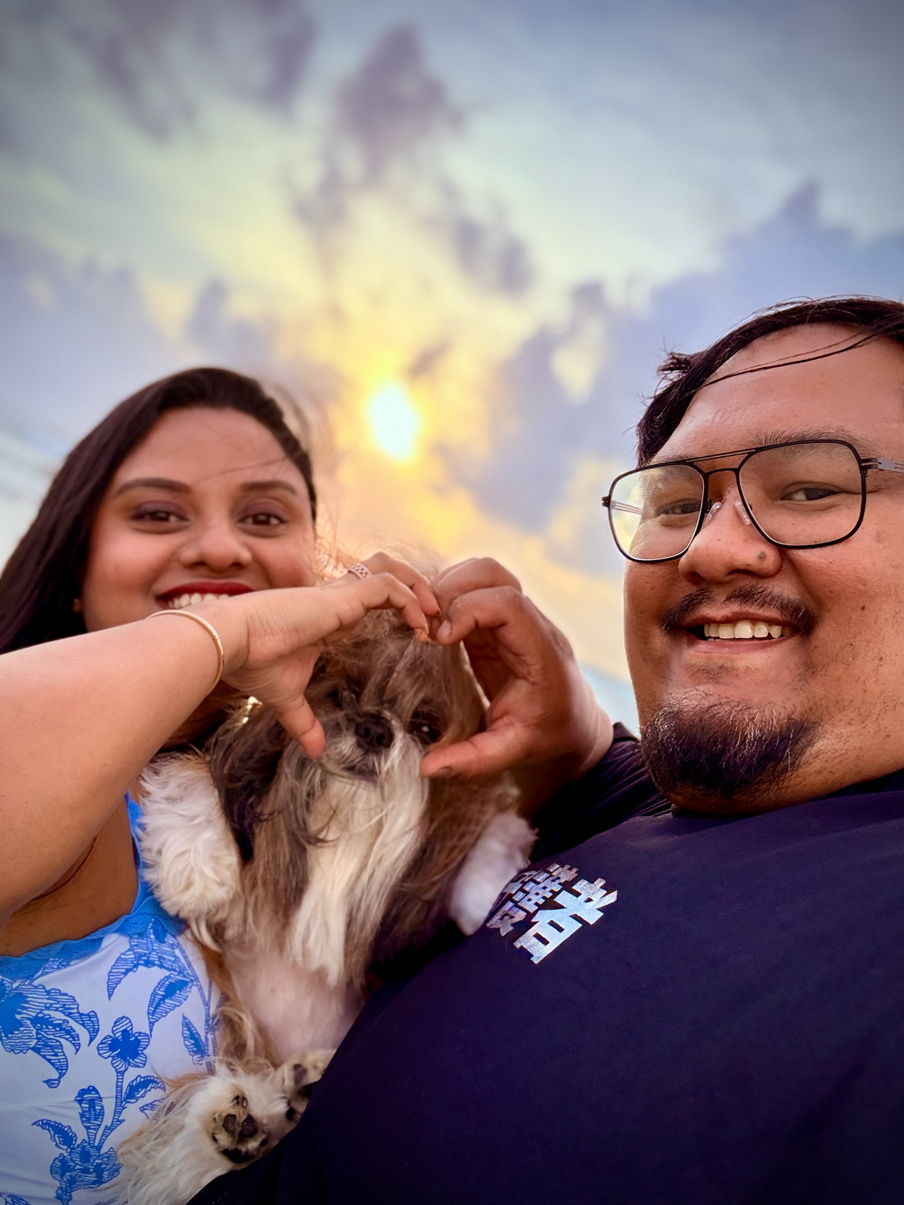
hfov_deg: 46.8
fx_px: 1045
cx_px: 452
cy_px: 602
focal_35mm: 30
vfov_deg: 60.0
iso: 50
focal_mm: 2.69
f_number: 1.9
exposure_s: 1/243
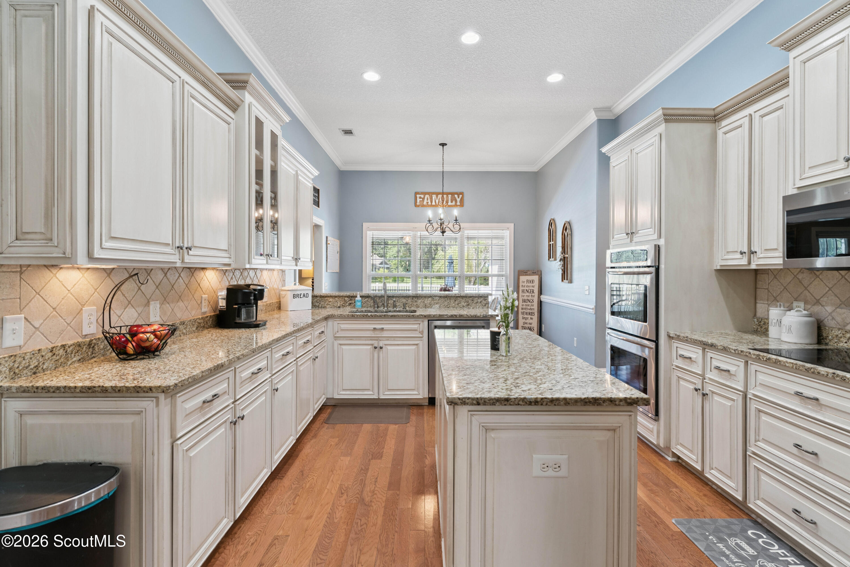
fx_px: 401
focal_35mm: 17
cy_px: 284
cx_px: 425
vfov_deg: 70.5
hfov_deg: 93.3
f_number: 8
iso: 250
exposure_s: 1/8
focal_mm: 17
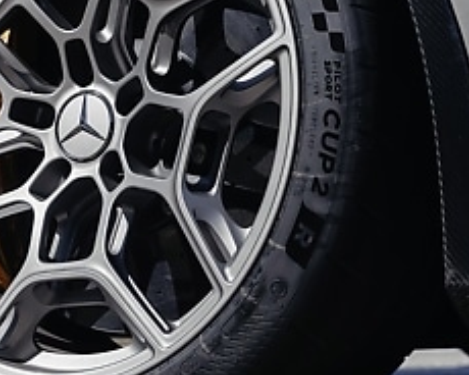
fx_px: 1291
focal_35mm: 93
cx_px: 108
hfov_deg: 20.4
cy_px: 122
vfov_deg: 16.5
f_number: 4
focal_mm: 38
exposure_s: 1/160
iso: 100
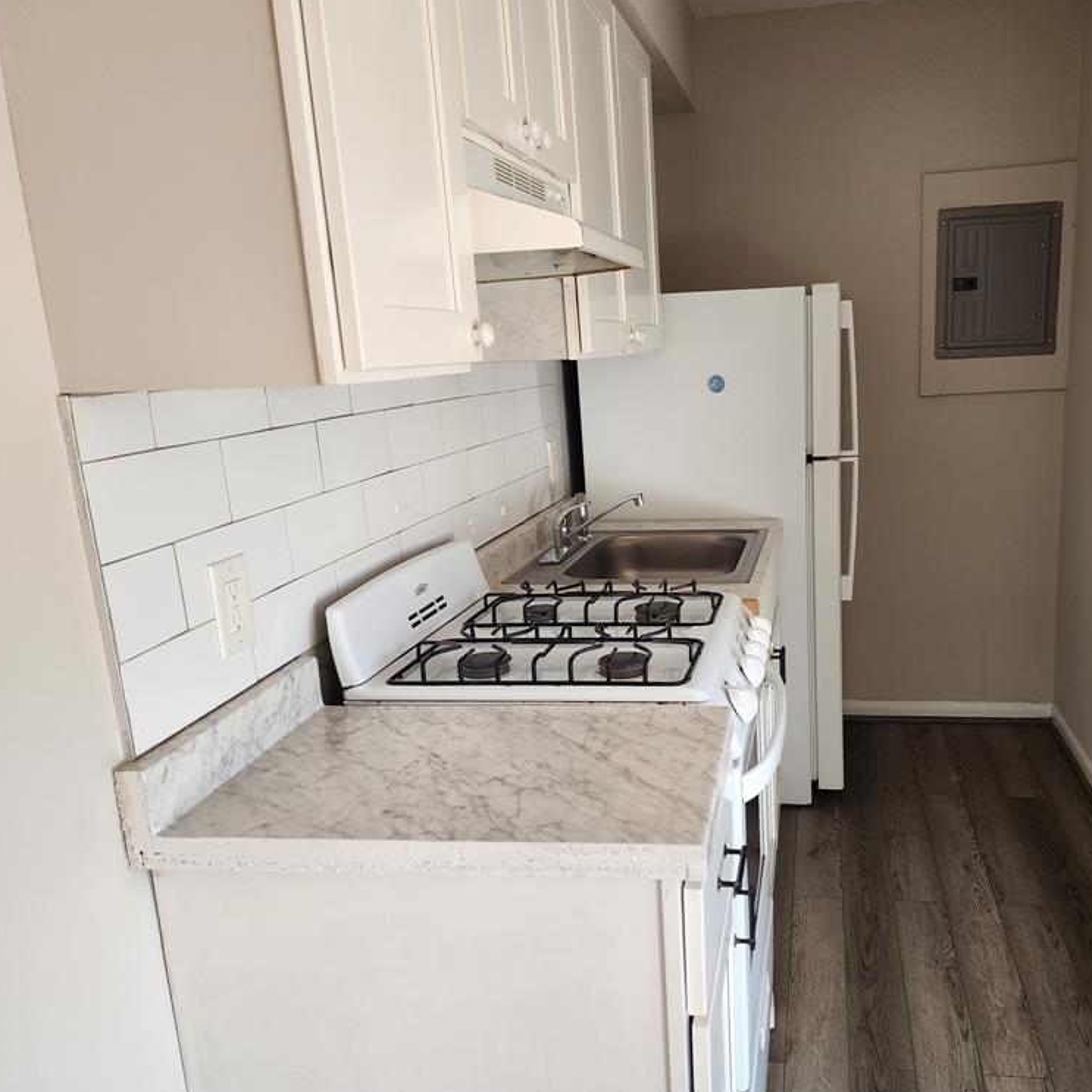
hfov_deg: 56.5
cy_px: 548
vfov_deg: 57.3
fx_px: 999
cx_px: 689
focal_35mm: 28
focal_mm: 6.4
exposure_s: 1/180
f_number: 1.8
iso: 160
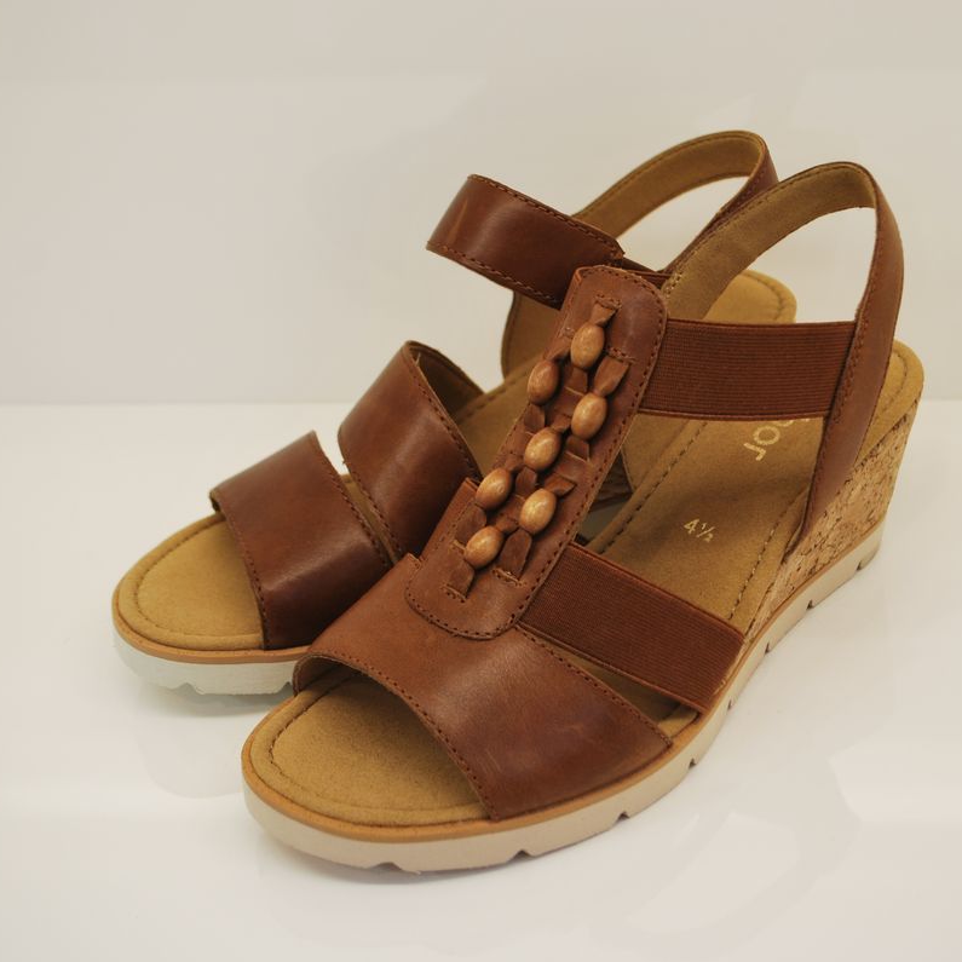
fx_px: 1749
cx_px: 551
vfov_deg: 30.7
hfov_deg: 30.7
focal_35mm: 56
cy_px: 483
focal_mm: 29
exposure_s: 1/80
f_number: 4.8
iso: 200
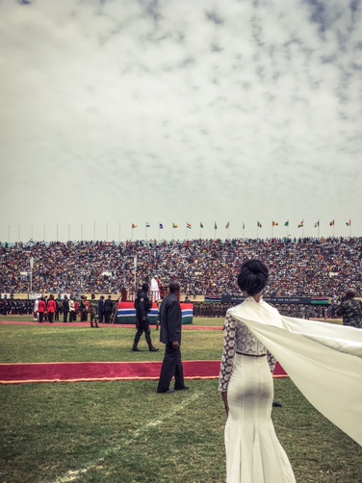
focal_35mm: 37
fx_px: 516
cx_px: 207
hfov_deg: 38.6
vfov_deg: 49.8
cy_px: 290
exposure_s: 1/2137
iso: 25
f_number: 2.2
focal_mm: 4.15
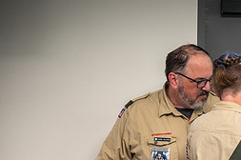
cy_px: 183
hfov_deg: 7.5
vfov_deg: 5.0
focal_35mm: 275
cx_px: 219
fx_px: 1839
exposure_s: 1/125
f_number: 4
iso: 2800
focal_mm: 120
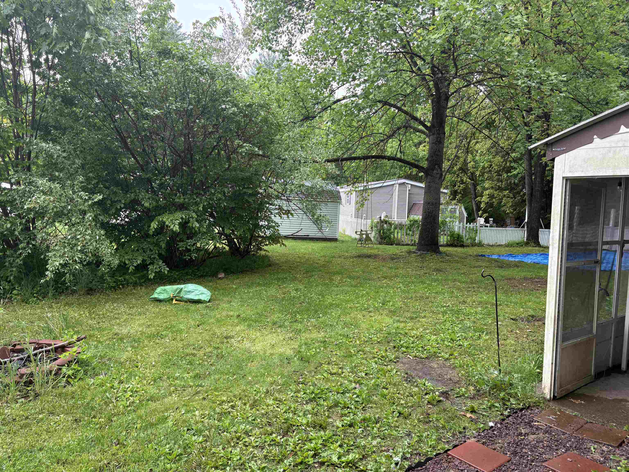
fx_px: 472
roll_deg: -3.8
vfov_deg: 53.1
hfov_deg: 67.3
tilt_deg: -4.4
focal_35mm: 26
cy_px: 236
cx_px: 314
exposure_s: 1/196
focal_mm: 5.96
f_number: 1.6
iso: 50
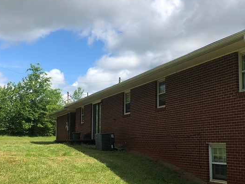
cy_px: 105
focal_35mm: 56
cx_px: 119
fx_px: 397
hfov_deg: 34.3
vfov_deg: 26.1
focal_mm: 3.99
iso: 20
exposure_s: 1/2558
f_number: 1.8
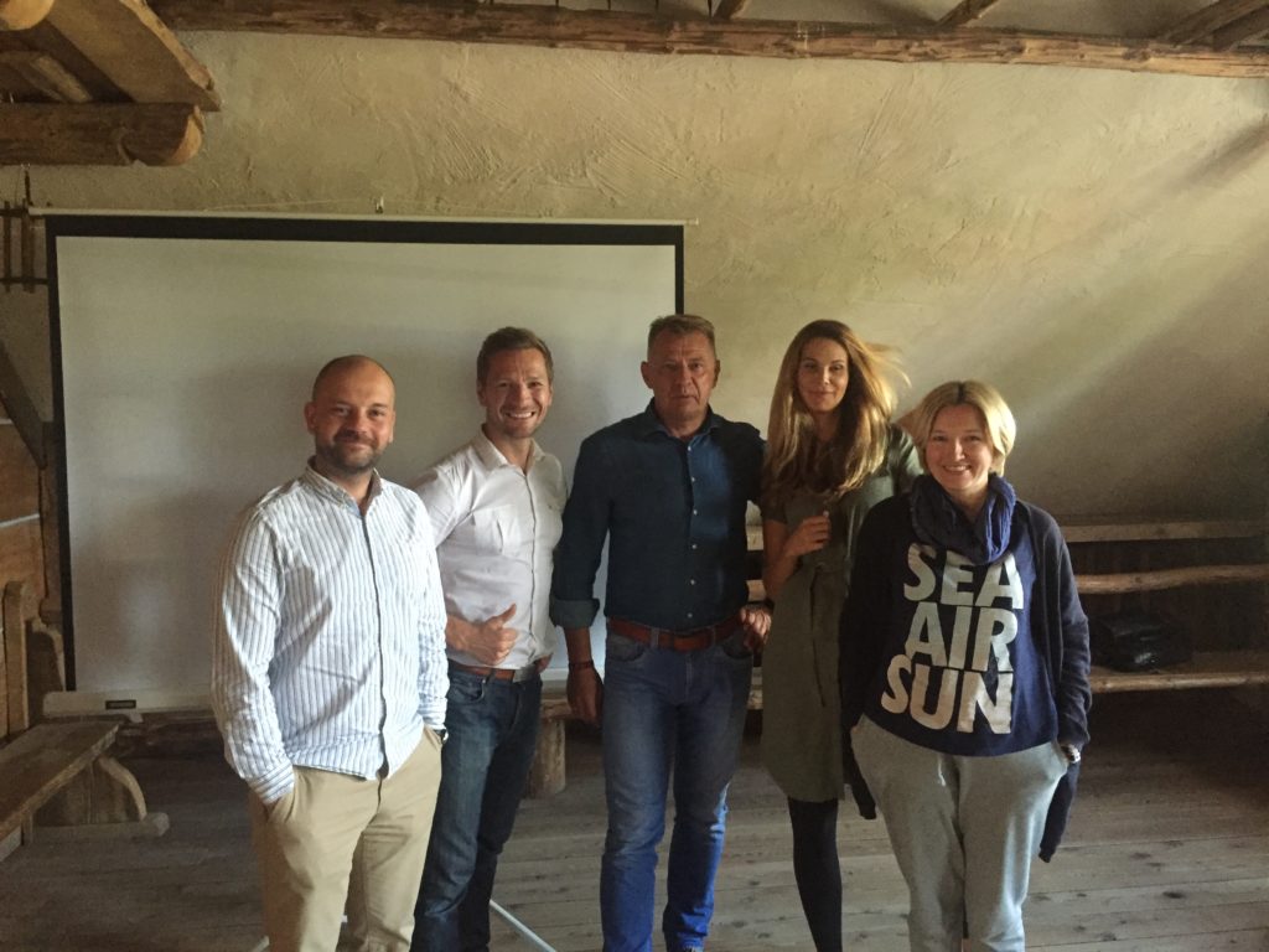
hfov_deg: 61.7
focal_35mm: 29
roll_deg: -0.1
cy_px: 476
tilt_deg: -3.4
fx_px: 1063
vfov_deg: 48.2
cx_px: 634
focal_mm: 4.15
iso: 400
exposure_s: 1/17
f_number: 2.2
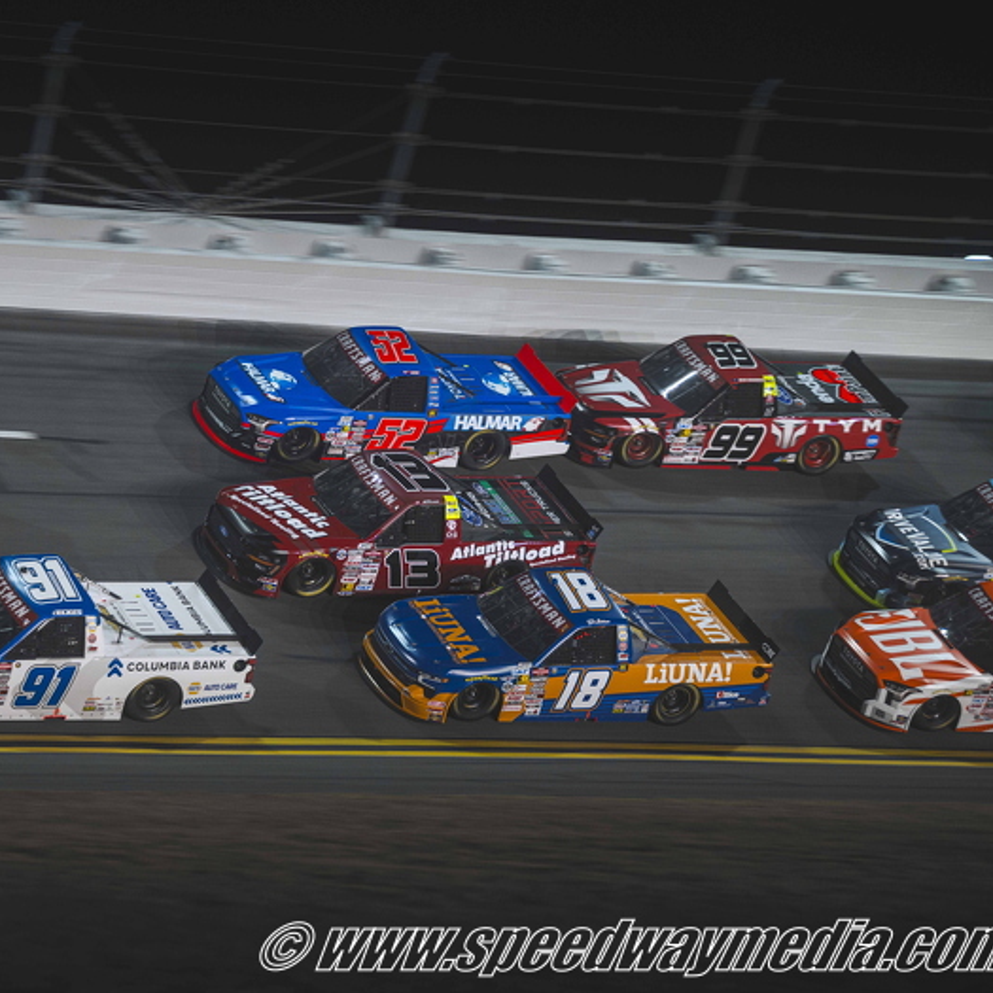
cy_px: 497
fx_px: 4576
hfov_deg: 12.4
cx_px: 306
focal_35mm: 141
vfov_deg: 12.4
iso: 1000
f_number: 2.8
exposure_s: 1/320
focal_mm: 110
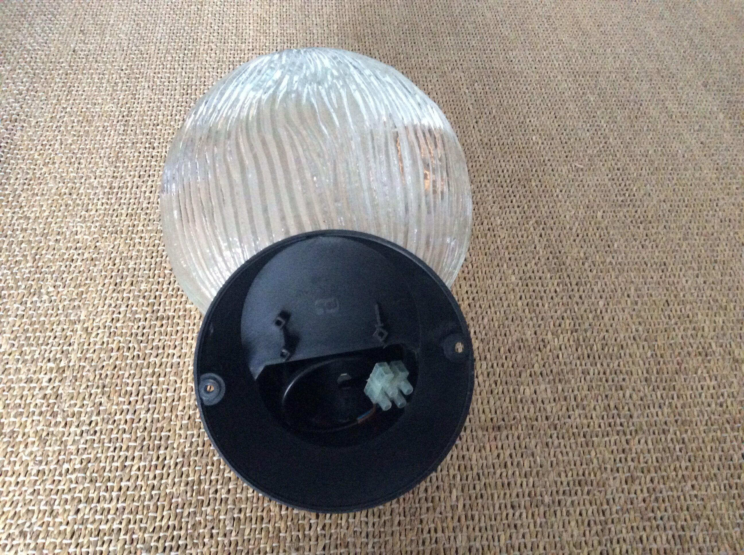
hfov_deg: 56.9
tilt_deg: -50.7
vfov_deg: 44.1
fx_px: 687
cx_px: 372
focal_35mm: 32
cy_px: 278
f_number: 2.4
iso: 400
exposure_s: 1/17
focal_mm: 3.3
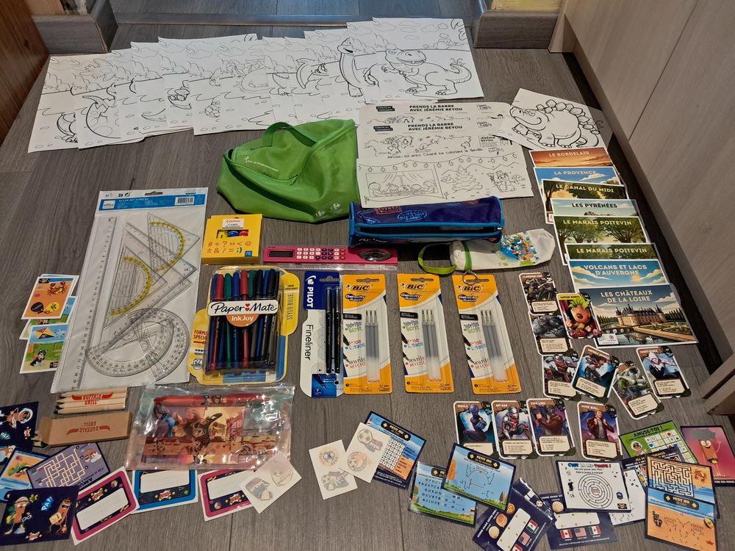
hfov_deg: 65.3
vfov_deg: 51.4
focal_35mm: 27
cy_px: 276
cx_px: 368
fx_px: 573
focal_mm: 4
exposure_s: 1/25
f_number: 1.8
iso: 500
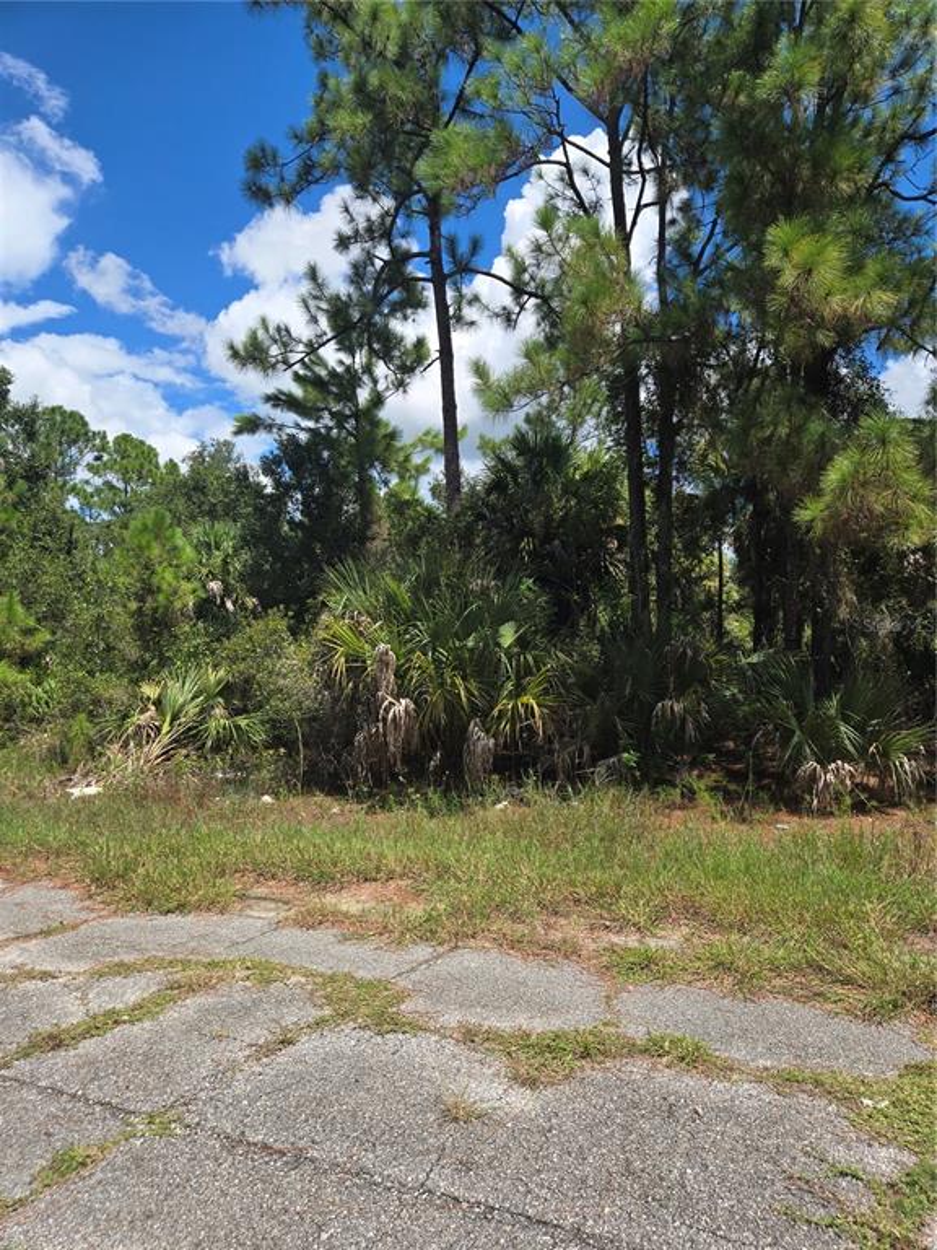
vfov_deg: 73.9
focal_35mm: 23
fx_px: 830
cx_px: 468
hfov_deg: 58.9
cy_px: 625
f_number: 1.8
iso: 25
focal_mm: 5.4
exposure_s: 1/1668
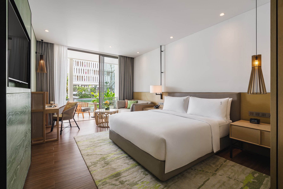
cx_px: 142
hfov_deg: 96.7
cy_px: 94
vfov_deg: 73.7
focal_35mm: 16
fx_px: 126
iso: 100
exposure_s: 1/5
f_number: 11
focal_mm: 16
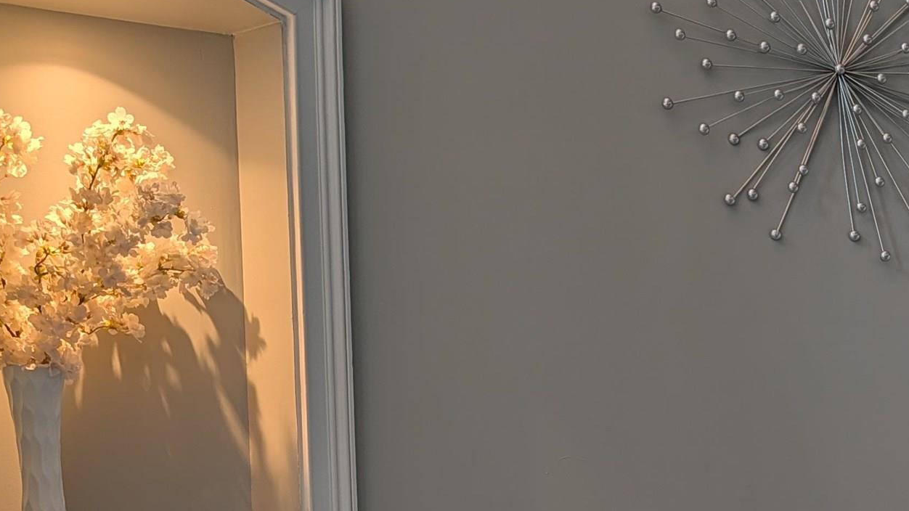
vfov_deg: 16.8
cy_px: 804
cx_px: 1037
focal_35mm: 64
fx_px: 1542
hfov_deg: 29.2
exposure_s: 1/60
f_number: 1.68
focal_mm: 6.9
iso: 18
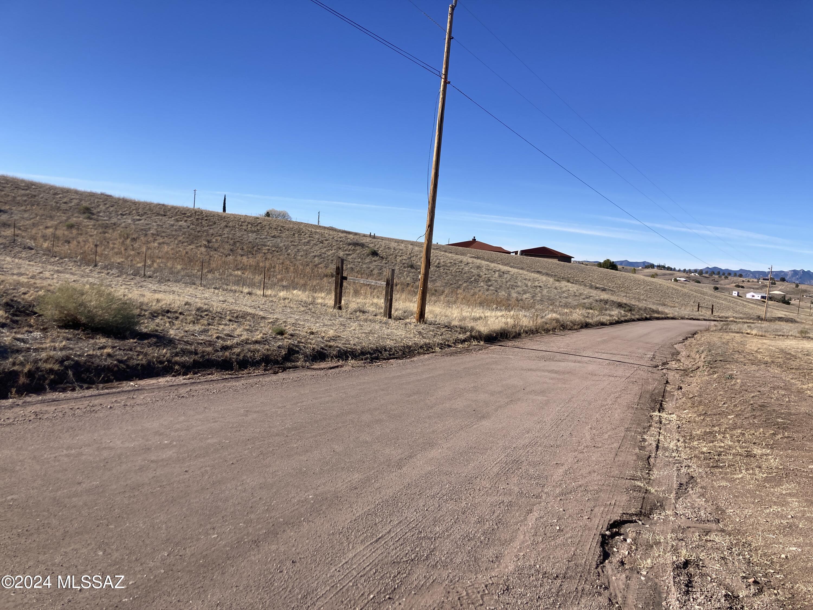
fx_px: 658
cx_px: 406
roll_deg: -6.7
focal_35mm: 28
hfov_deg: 63.4
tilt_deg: -3.2
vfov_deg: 49.7
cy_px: 305
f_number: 1.8
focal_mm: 3.99
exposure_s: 1/2114
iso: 20
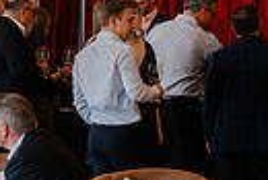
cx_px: -221
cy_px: 82
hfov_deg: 9.3
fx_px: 1565
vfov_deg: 6.6
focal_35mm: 210
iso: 2200
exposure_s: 1/80
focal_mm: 47
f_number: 2.8
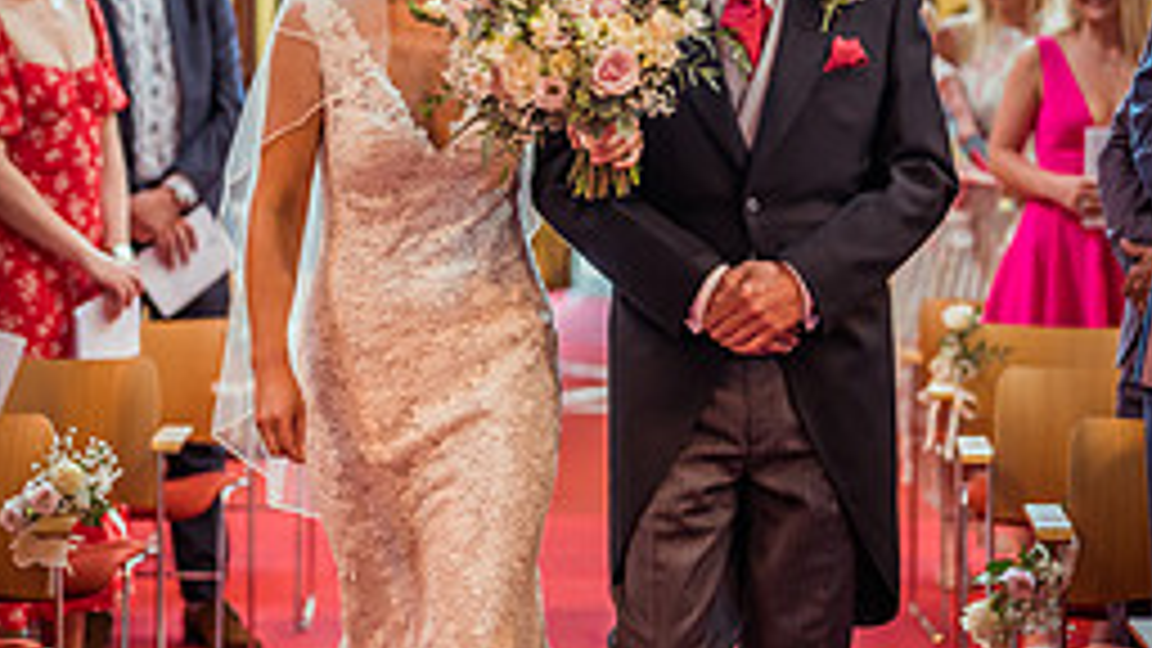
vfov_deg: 13.1
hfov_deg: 23.2
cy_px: 194
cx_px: 560
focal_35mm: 92
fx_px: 2810
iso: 560
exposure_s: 1/160
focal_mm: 50
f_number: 1.8
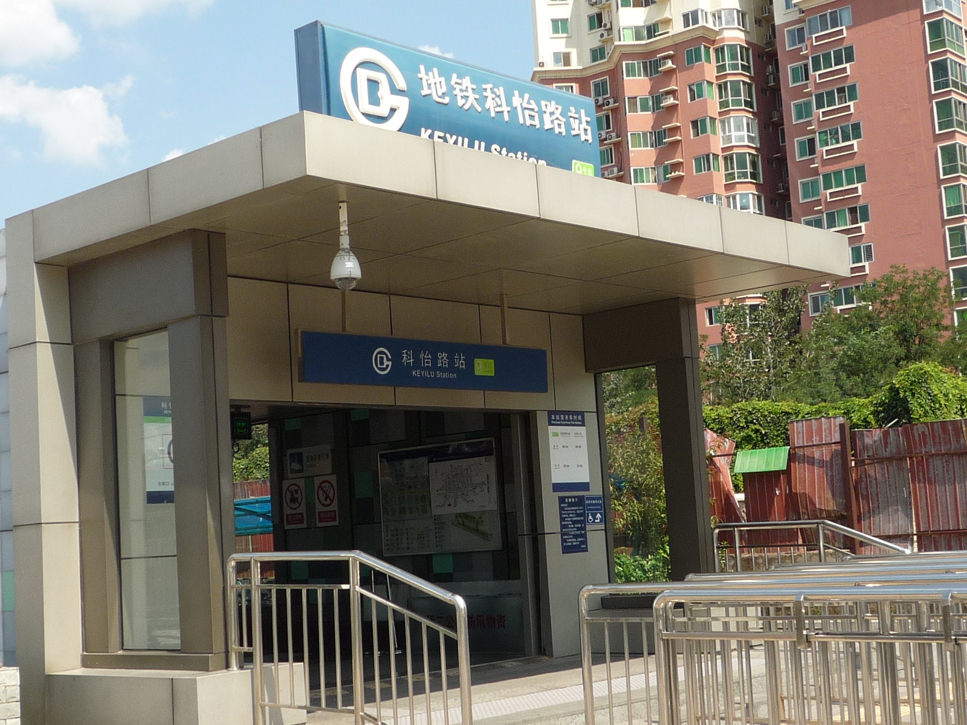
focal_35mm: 54
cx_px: 484
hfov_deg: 35.5
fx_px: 1508
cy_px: 362
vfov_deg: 27.0
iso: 100
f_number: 4
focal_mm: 5.3
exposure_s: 1/640
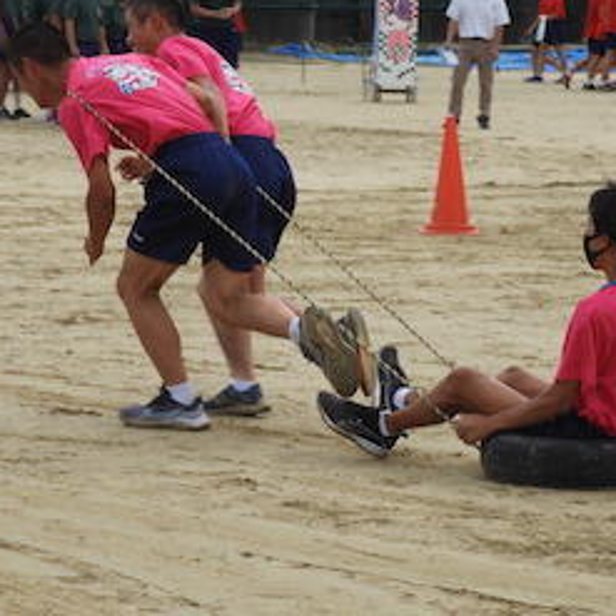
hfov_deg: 9.1
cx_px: 359
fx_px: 3886
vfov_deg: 9.1
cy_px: 272
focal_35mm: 193
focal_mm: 24.2
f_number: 5
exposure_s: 1/400
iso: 100
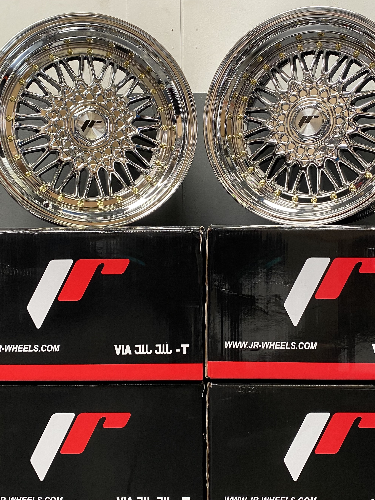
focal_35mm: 39
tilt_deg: +0.2
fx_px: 563
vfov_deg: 47.8
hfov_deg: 36.8
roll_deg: +0.4
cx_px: 205
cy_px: 233
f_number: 1.8
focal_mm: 4.25
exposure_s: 1/50
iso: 100
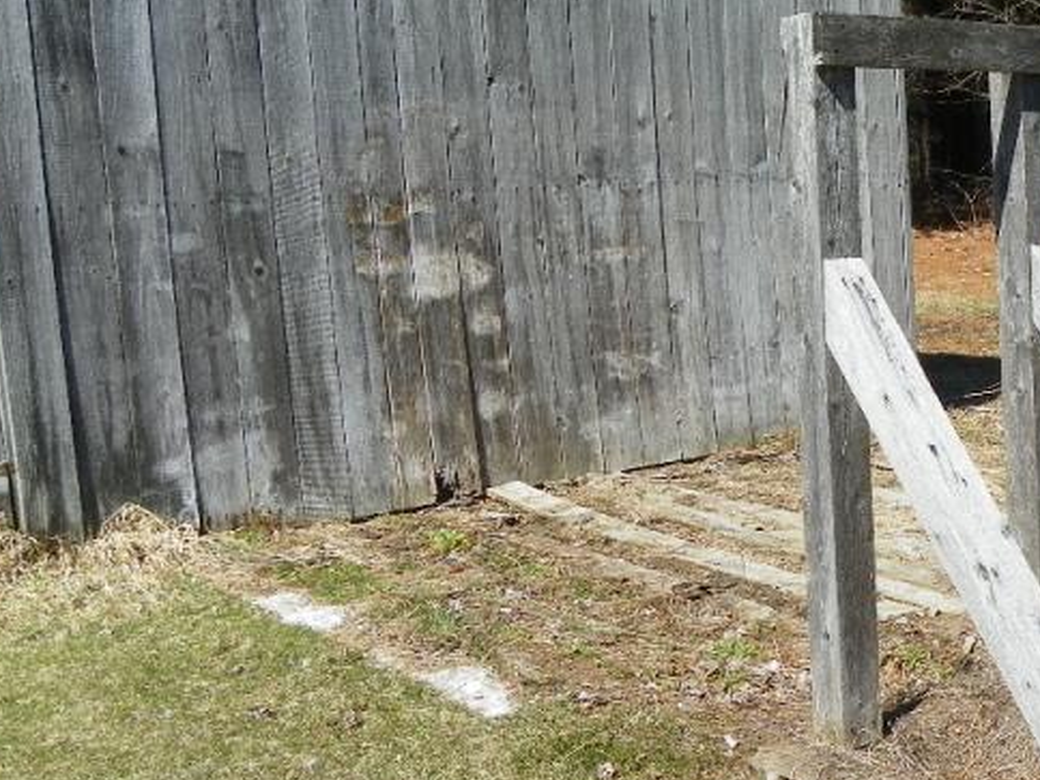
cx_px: 1068
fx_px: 1652
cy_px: 393
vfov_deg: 26.6
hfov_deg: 31.9
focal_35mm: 55
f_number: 5.6
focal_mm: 4.6
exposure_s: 1/250
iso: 64
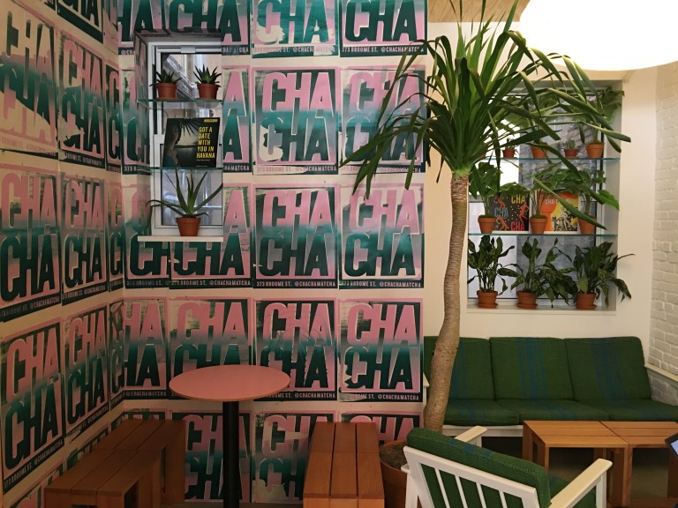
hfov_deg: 61.7
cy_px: 254
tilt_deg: -2.4
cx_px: 339
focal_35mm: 29
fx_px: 568
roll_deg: -0.5
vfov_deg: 48.2
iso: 100
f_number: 2.2
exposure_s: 1/15
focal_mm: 4.15
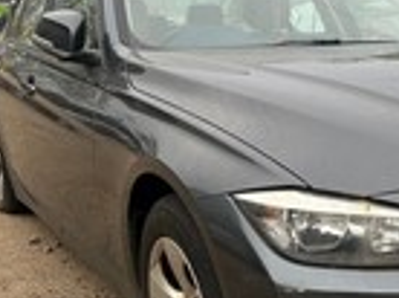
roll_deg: -0.4
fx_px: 759
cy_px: 200
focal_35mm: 66
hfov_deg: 27.7
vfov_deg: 22.1
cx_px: 402
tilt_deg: -12.2
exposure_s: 1/443
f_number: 1.5
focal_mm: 5.7
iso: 50
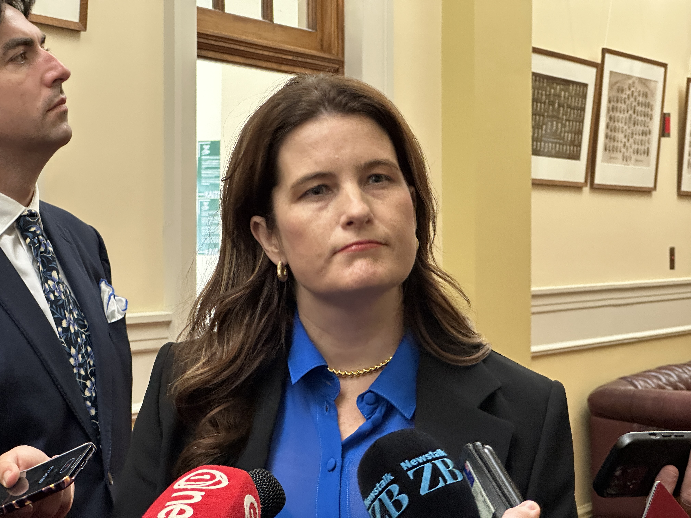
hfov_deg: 25.3
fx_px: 1537
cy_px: 259
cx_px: 346
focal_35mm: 77
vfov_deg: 19.1
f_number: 2.8
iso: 500
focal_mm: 9
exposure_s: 1/50
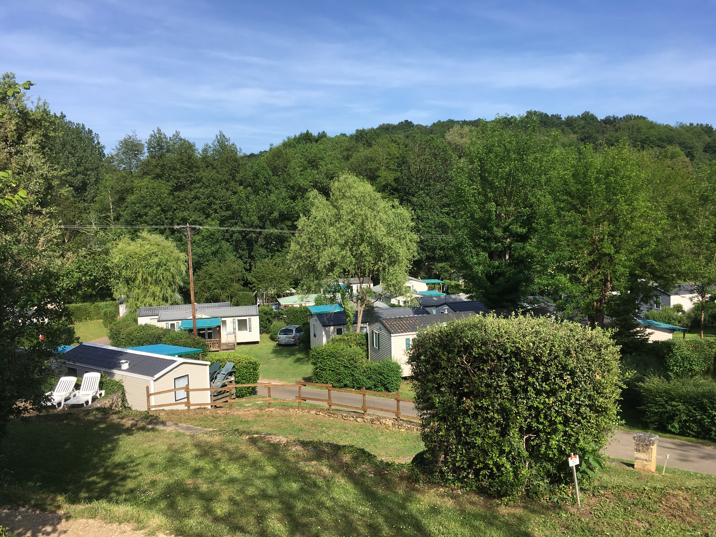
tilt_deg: -4.9
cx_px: 358
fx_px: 600
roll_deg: +1.4
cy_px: 268
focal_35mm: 29
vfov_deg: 48.2
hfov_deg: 61.7
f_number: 2.2
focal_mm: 4.15
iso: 25
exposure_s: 1/1570
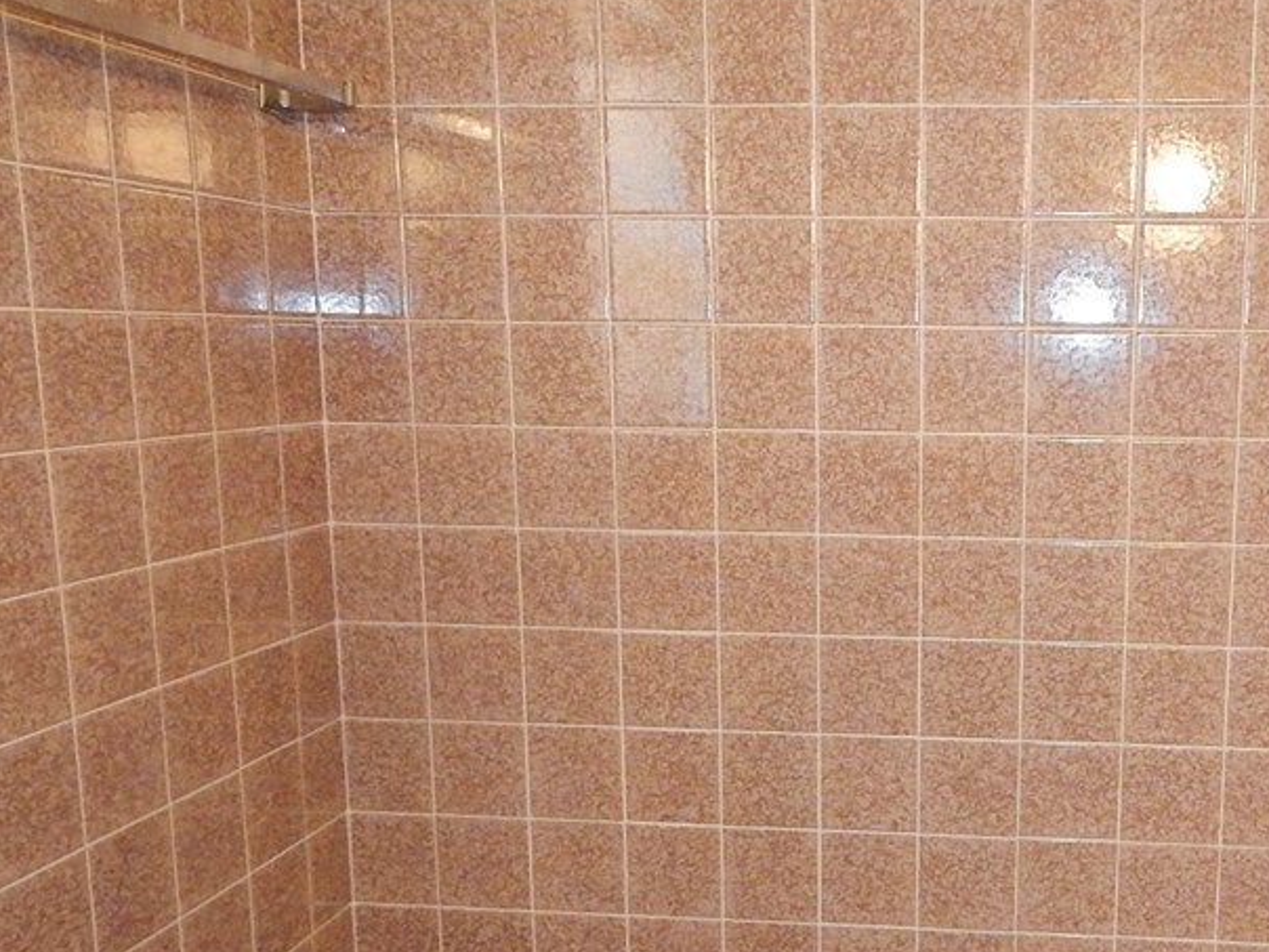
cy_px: 588
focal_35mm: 39
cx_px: 973
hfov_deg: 45.9
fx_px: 1430
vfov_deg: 36.6
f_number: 3
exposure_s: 1/15
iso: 800
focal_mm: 4
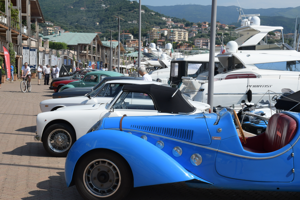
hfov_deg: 37.9
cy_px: 100
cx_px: 150
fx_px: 437
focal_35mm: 52
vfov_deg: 25.8
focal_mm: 35
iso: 400
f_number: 13
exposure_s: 1/640
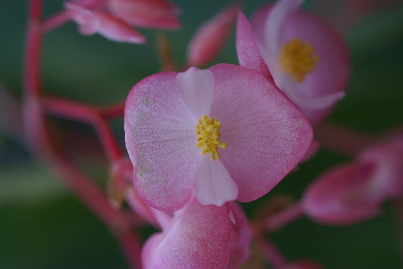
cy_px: 134
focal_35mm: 75
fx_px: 840
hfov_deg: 27.0
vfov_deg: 18.2
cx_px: 202
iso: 250
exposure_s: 1/80
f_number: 4
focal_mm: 50
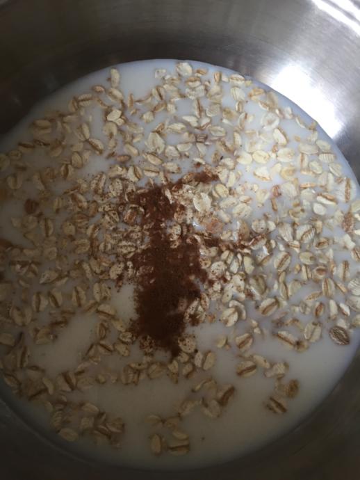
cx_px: 180
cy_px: 240
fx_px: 402
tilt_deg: -78.9
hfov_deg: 48.3
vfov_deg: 61.6
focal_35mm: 29
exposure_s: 1/33
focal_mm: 4.15
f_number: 2.2
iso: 125
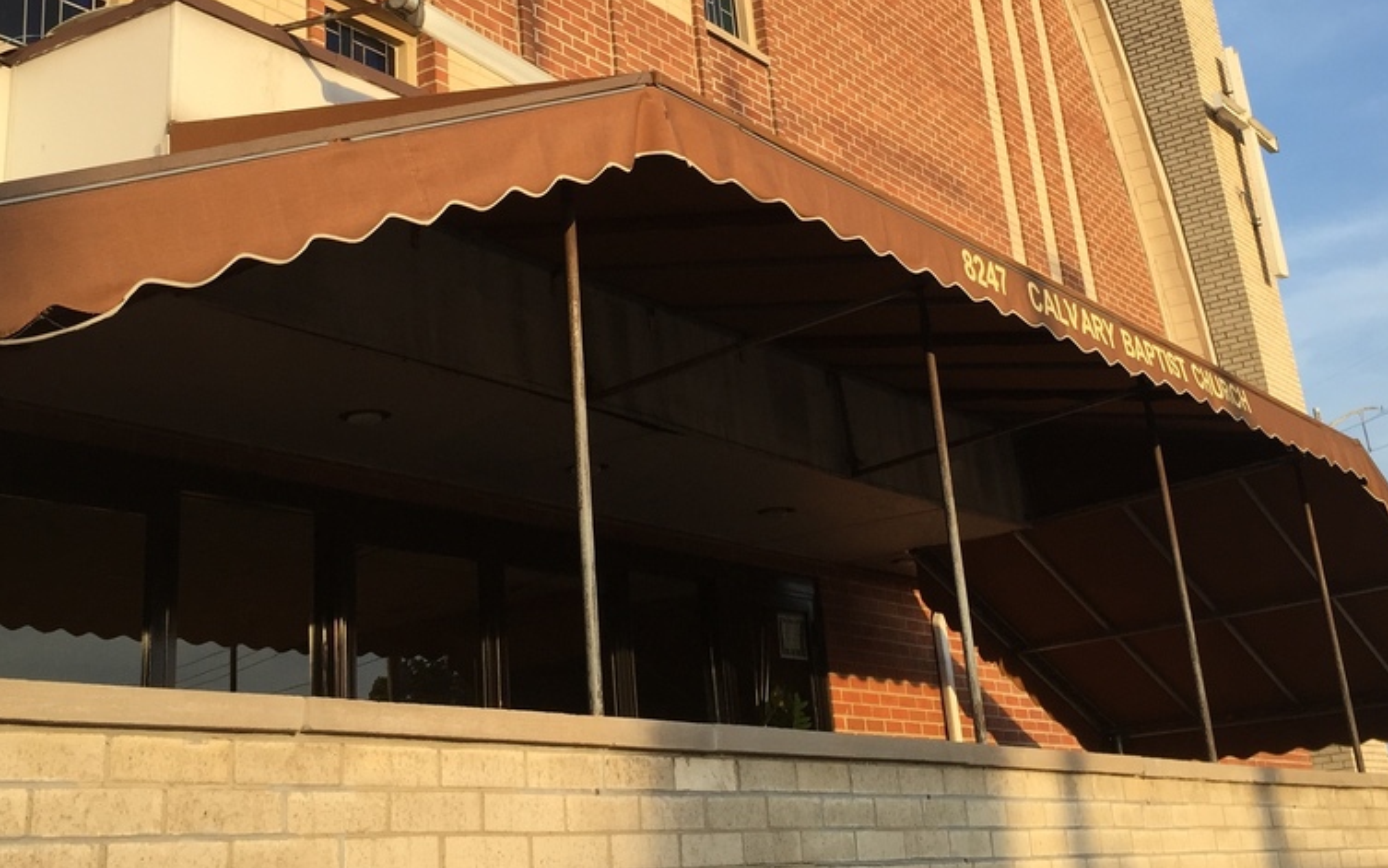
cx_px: 675
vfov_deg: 25.6
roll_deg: +4.4
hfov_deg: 41.0
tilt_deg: +23.2
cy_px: 101
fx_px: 1854
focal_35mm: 49
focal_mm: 4.15
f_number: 2.2
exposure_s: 1/898
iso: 32
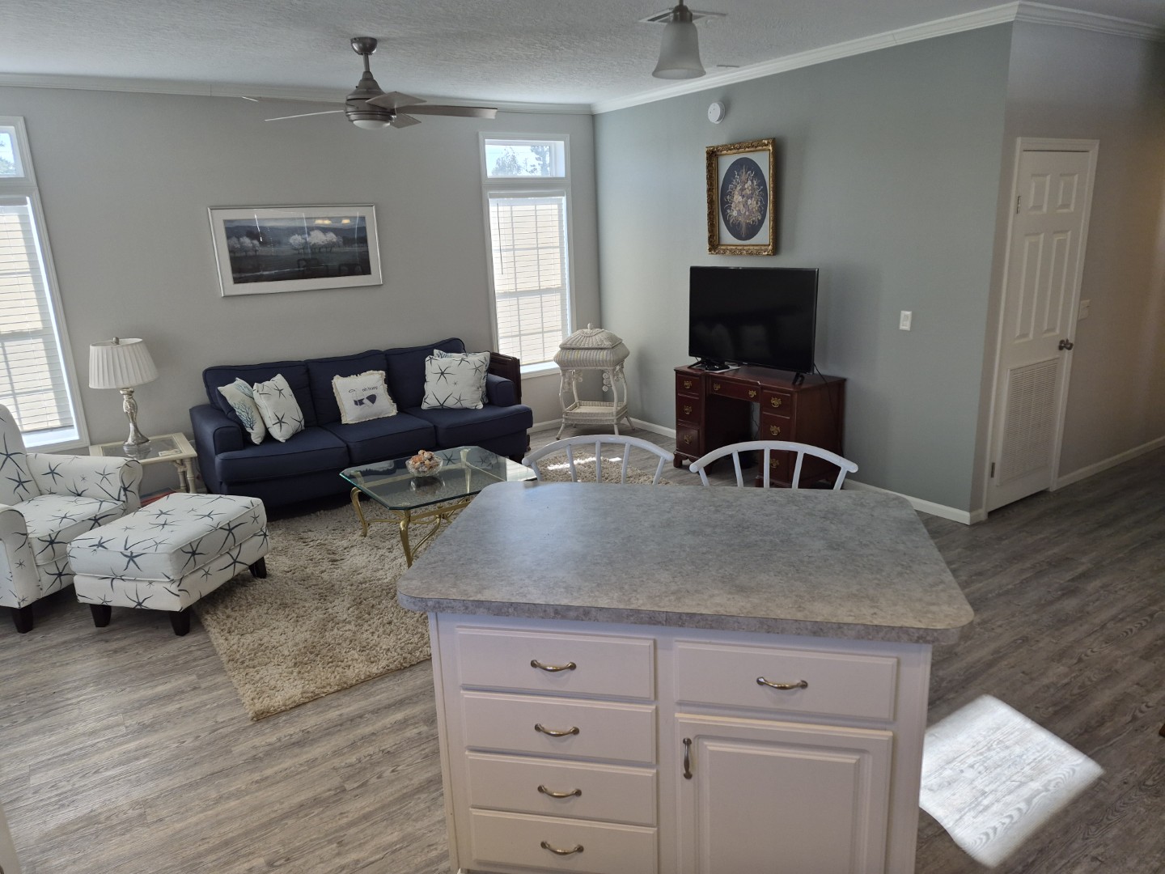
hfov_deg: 73.9
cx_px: 582
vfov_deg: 58.9
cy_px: 437
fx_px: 774
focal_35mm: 23
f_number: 1.8
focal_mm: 5.4
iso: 80
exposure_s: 1/562
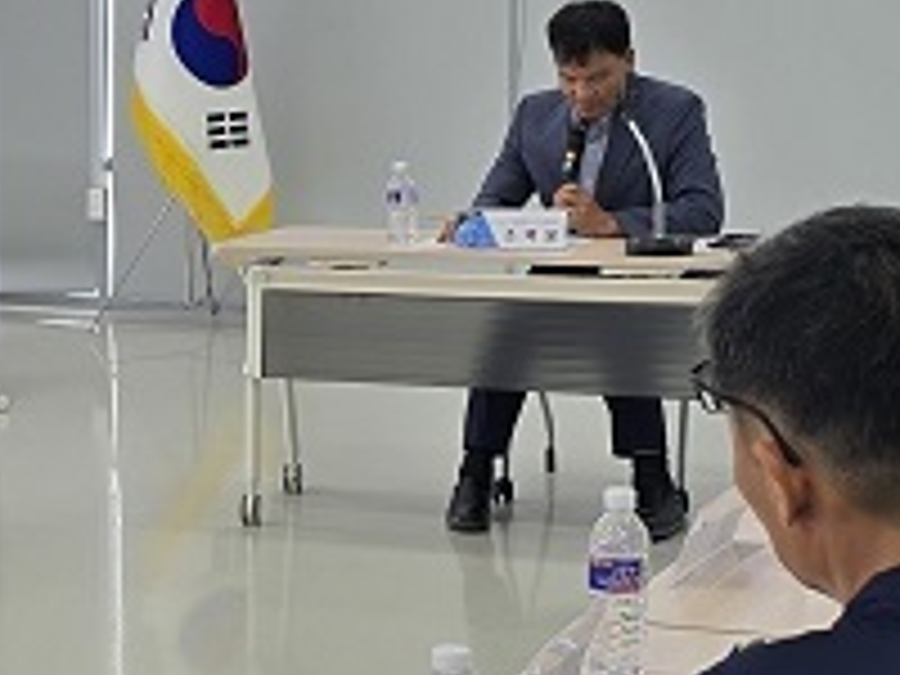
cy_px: 459
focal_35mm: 115
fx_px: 2990
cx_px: -18
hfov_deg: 16.7
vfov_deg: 12.9
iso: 12
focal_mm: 6.3
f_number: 1.7
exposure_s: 1/60
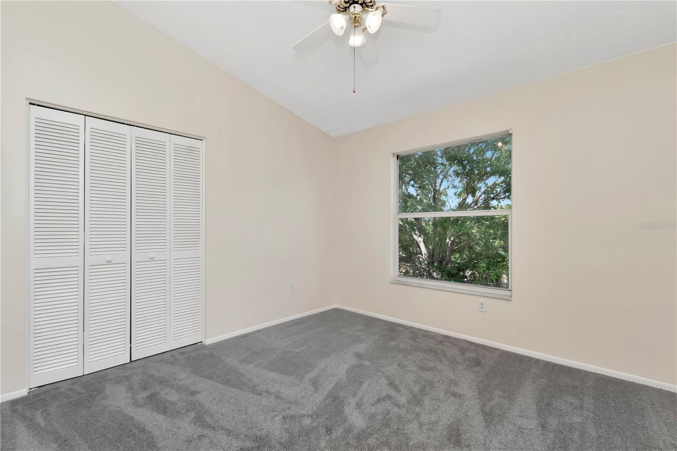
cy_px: 226
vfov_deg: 77.3
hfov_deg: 100.4
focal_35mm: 15
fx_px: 282
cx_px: 338
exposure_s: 1/160
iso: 200
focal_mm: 10
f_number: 9
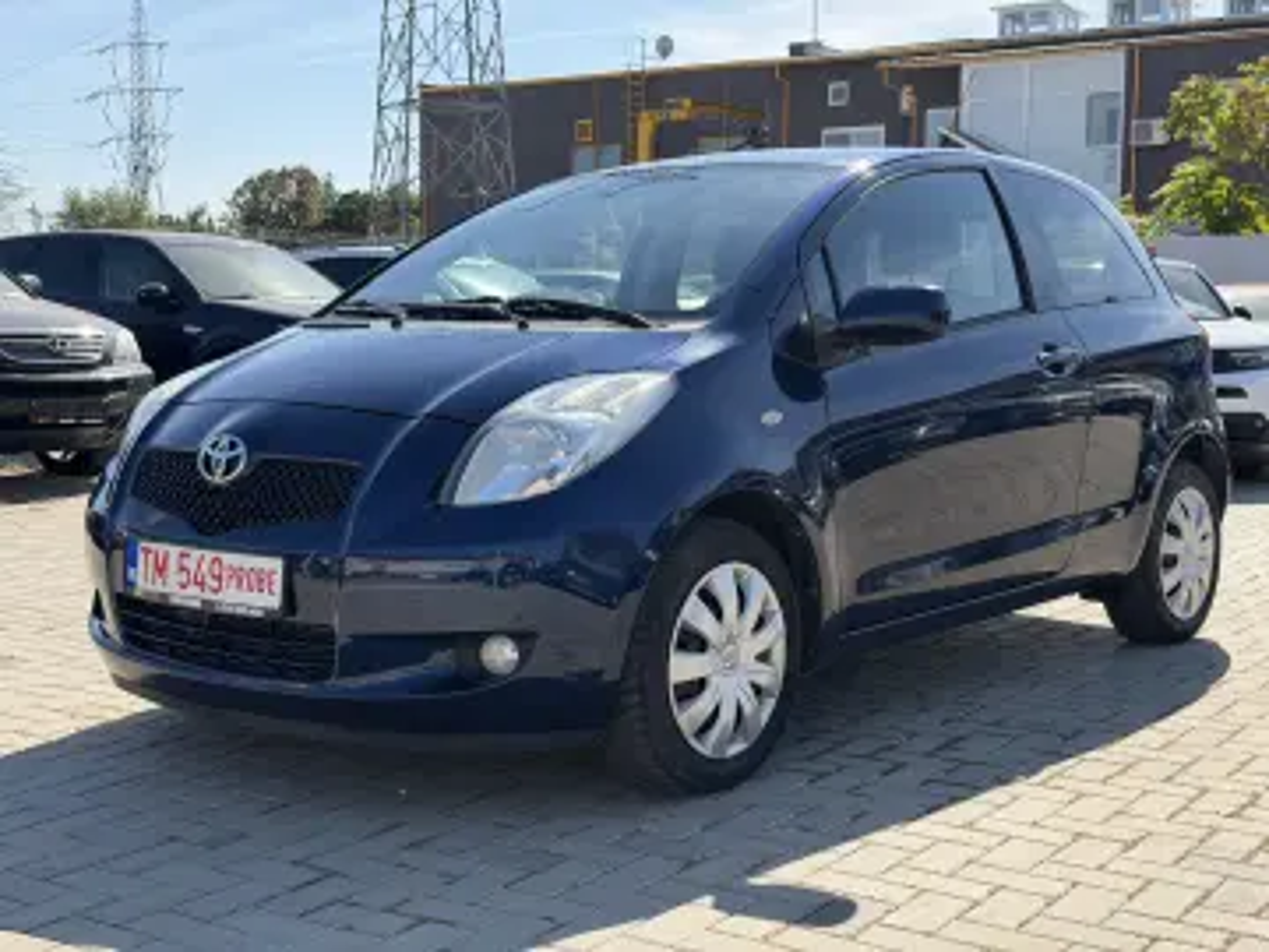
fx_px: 1760
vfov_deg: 30.3
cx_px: 634
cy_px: 476
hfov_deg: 39.7
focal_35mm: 48
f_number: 1.78
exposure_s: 1/3096
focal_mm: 6.76
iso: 100
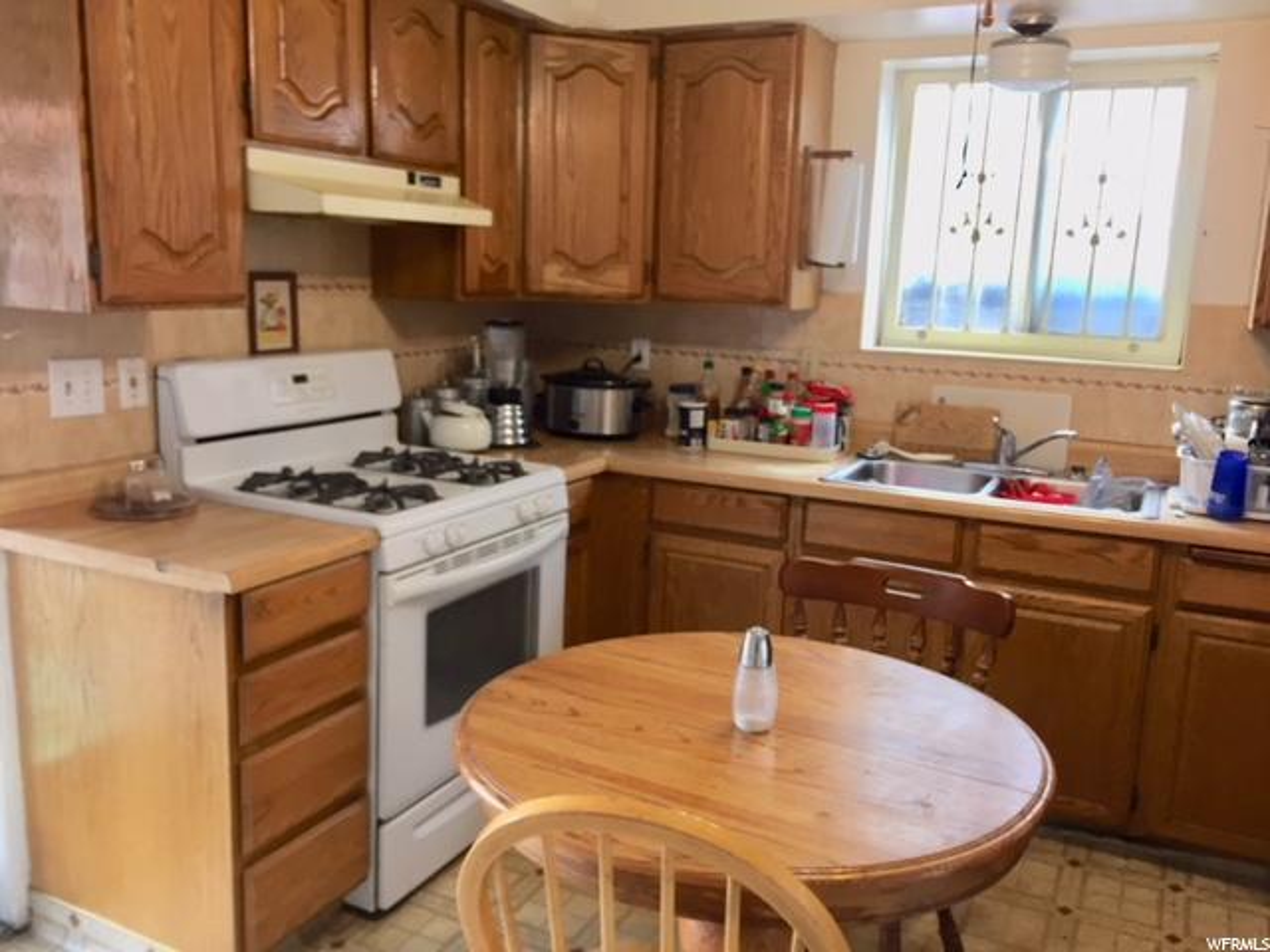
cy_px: 476
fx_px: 1064
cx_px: 635
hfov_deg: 61.7
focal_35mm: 29
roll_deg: -2.6
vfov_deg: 48.2
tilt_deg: -12.7
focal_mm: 4.15
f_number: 2.2
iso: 64
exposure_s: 1/30
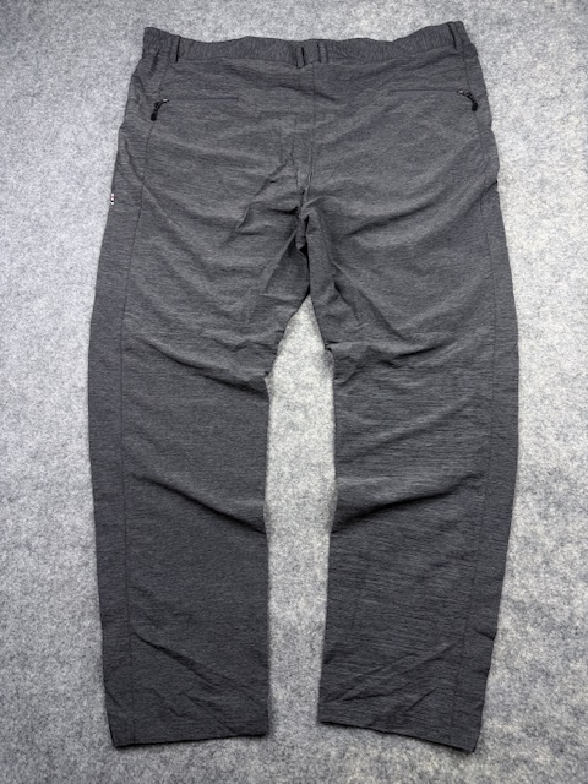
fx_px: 544
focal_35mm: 24
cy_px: 392
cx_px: 294
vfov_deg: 71.6
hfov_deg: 56.8
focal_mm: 6.76
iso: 64
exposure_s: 1/121
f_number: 1.78
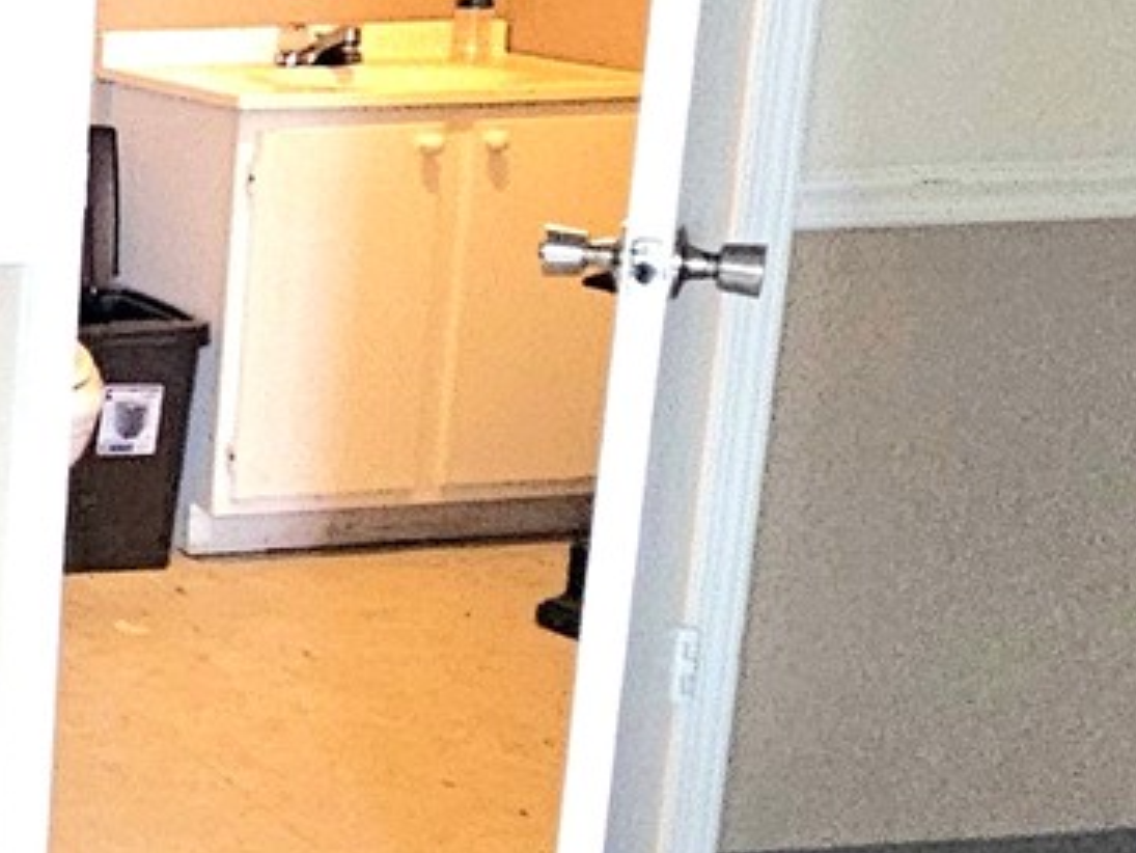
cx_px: -756
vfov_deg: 20.2
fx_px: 2396
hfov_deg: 20.8
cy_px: 342
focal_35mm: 73
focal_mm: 2.2
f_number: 2.2
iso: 400
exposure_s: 1/30
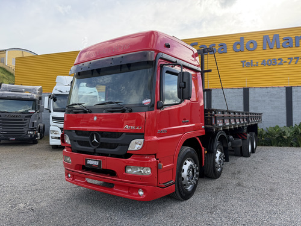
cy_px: 113
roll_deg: +0.2
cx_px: 150
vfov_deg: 56.8
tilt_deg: +2.0
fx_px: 209
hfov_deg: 71.6
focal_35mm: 24
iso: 100
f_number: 1.78
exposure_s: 1/1410
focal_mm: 6.76
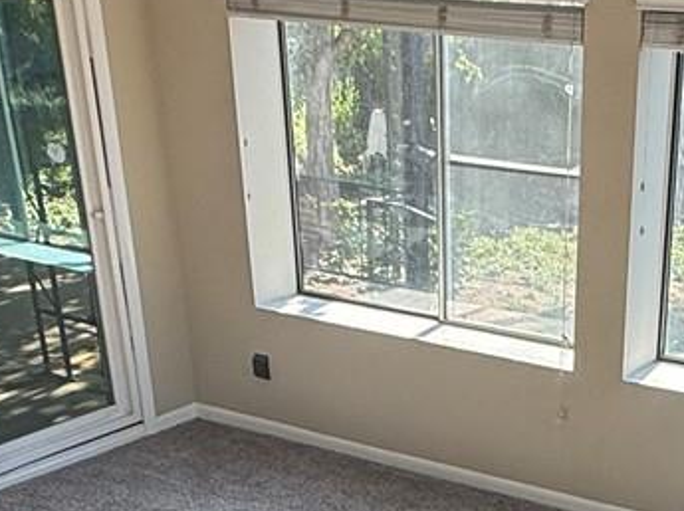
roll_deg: -1.0
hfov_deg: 29.2
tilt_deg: -31.2
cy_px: 685
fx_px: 1283
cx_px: 541
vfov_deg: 20.4
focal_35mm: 65
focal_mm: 2.22
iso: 50
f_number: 2.2
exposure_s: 1/261
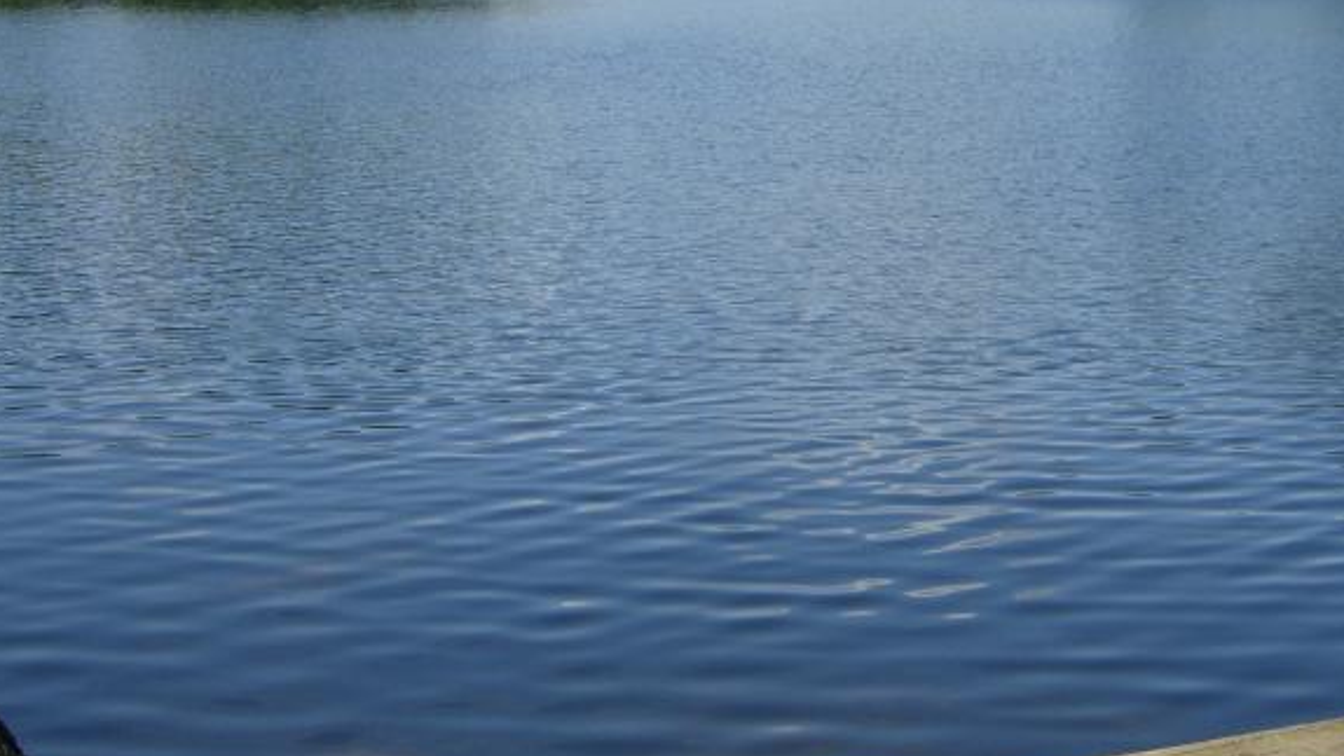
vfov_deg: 17.2
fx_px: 2495
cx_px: 997
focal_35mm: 70
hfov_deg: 29.7
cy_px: 253
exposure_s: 1/296
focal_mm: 7.5
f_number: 5.4
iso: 50
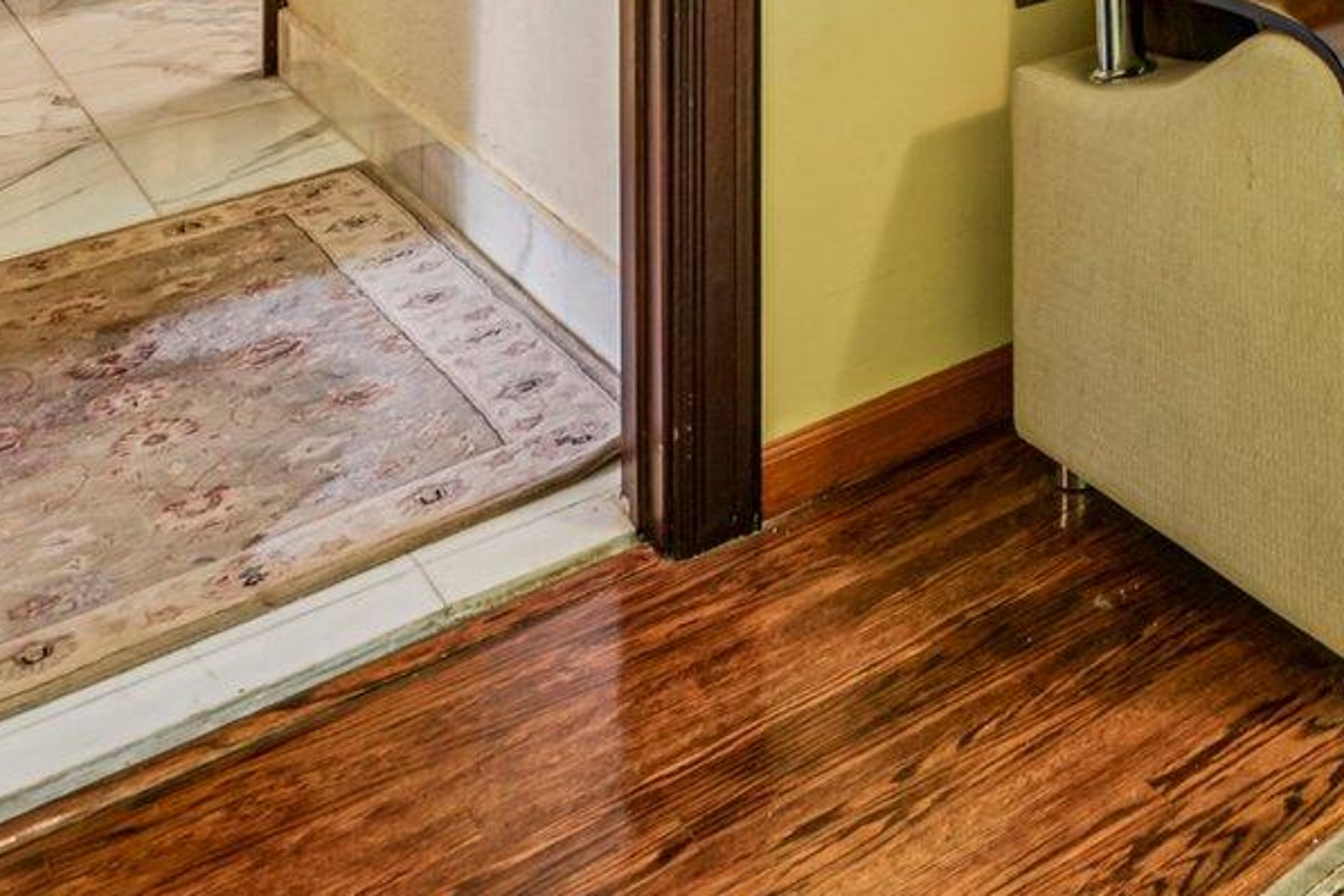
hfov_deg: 29.5
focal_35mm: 48
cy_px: -611
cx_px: 1898
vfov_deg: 21.2
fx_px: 1792
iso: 200
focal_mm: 14
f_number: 9
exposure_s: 1/4
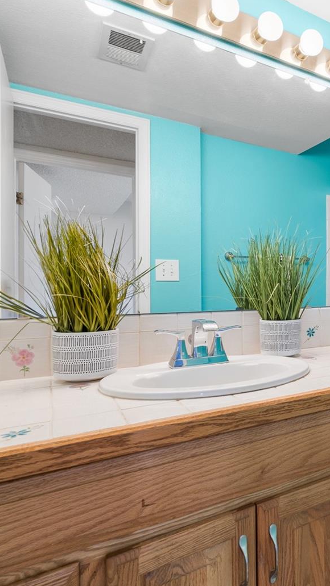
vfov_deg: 70.2
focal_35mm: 27
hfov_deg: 36.0
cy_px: 292
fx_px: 417
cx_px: 372
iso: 125
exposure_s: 1/1.25
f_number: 8
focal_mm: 16.5
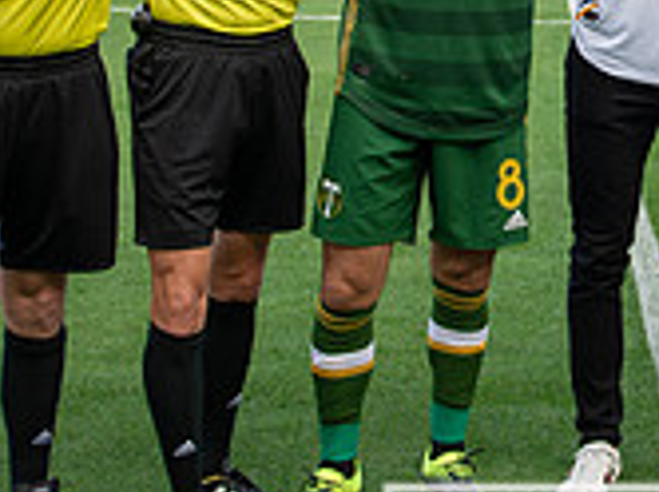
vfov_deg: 15.7
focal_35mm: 91
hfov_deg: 20.8
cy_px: -58
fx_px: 1730
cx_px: 663
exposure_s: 1/400
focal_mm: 27
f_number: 2.8
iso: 400
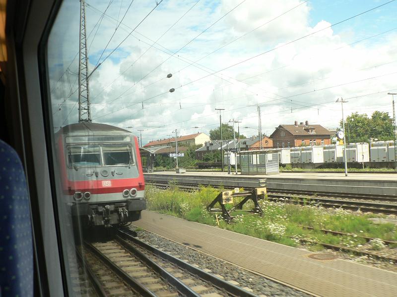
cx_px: 198
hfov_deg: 51.4
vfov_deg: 39.7
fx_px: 413
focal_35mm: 36
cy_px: 148
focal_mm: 6
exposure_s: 1/160
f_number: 3.6
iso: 80
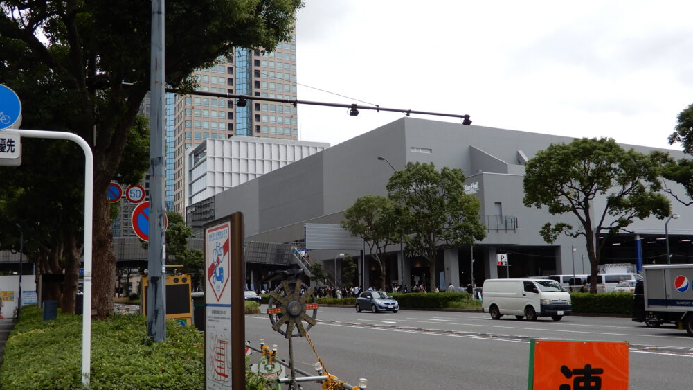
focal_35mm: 39
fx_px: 717
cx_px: 345
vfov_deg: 30.4
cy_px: 208
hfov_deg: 51.6
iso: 80
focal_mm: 6.2
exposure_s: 1/160
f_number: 4
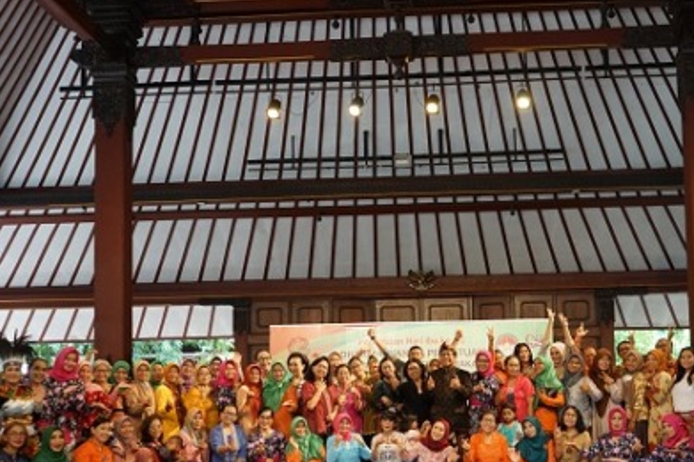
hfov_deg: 41.1
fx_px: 925
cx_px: 387
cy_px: 315
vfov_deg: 27.8
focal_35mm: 48
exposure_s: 1/60
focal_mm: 28
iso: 320
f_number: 3.5
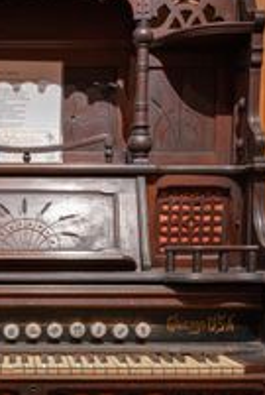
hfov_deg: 21.9
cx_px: 31
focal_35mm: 61
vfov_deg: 31.6
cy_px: 336
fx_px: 670
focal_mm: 24
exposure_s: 1/30
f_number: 2.8
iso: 1000
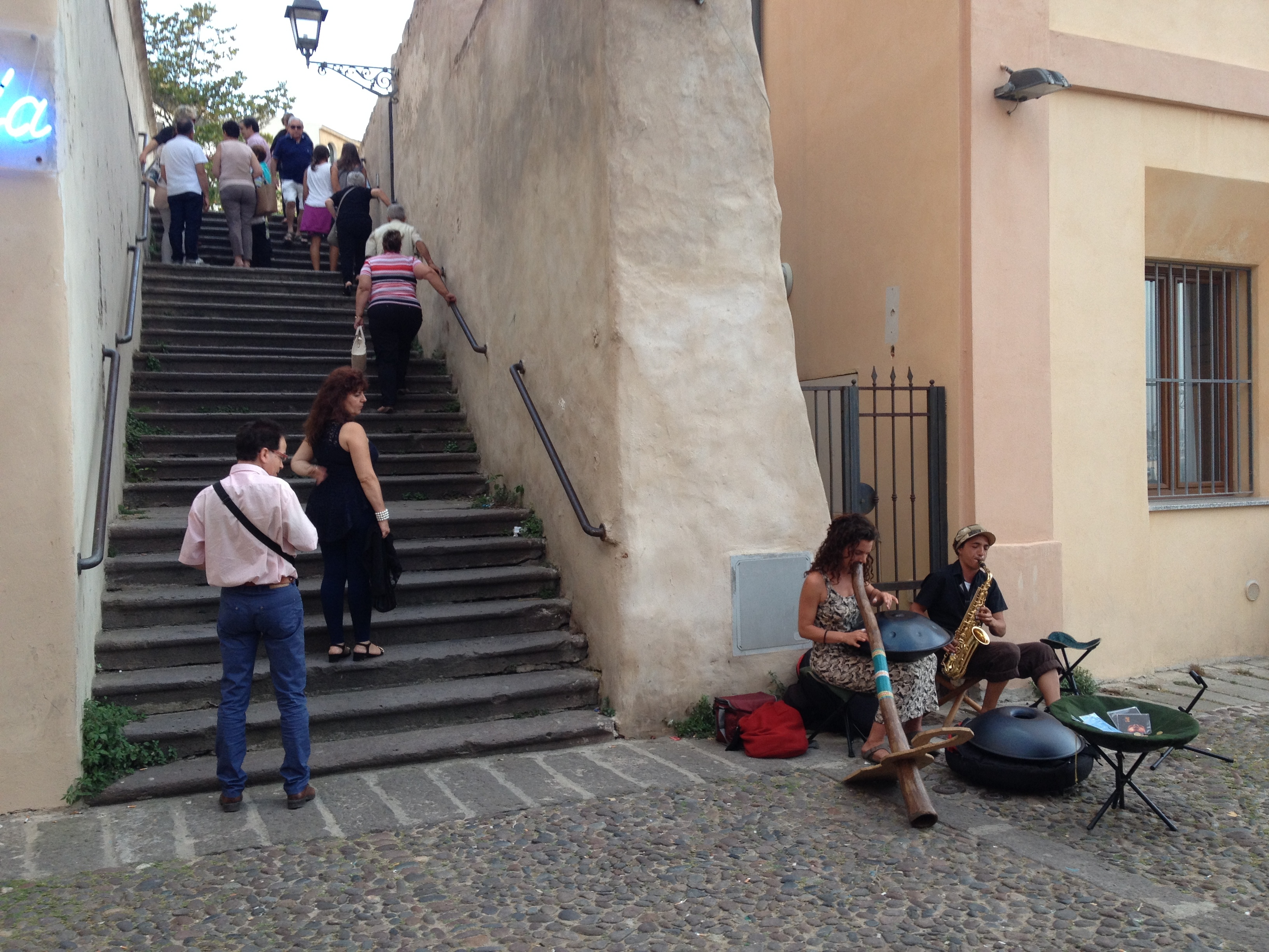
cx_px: 634
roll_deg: +1.8
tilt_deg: -2.4
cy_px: 476
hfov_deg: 52.6
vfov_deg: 40.7
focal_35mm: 35
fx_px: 1283
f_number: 2.4
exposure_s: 1/60
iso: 64
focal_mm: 4.28
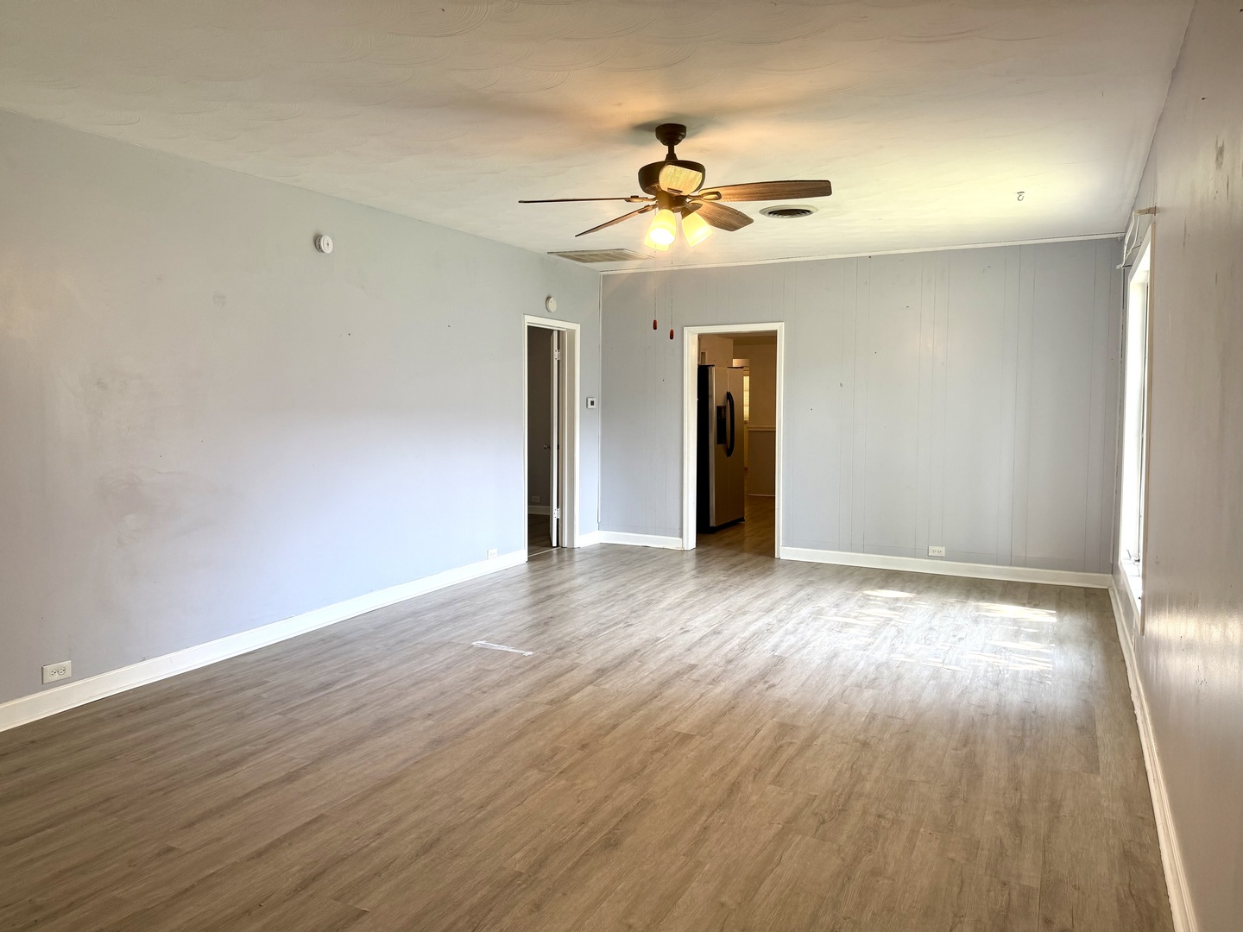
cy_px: 466
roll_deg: +0.3
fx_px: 862
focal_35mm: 24
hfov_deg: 71.6
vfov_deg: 56.8
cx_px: 622
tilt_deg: -3.7
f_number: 1.78
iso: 100
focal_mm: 6.76
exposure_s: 1/120
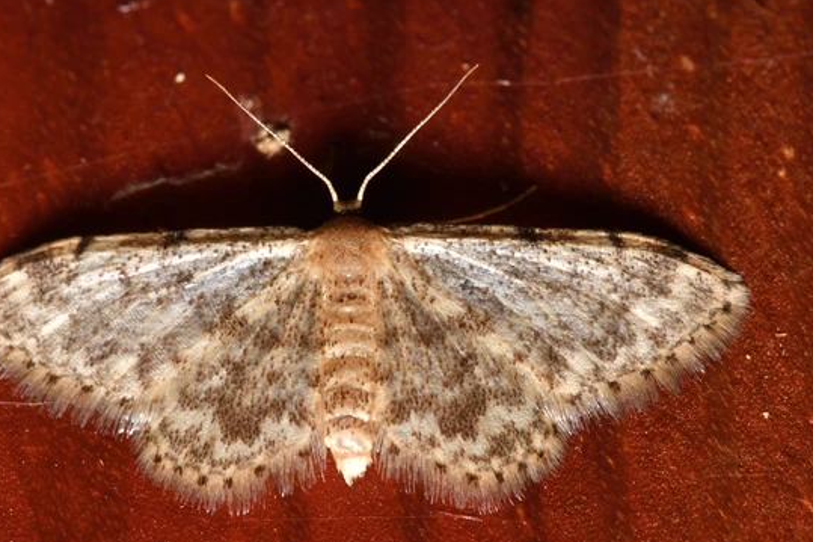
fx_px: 6028
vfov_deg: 5.1
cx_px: 370
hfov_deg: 7.7
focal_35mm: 267
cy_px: 306
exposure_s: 1/250
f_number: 10
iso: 100
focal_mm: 150
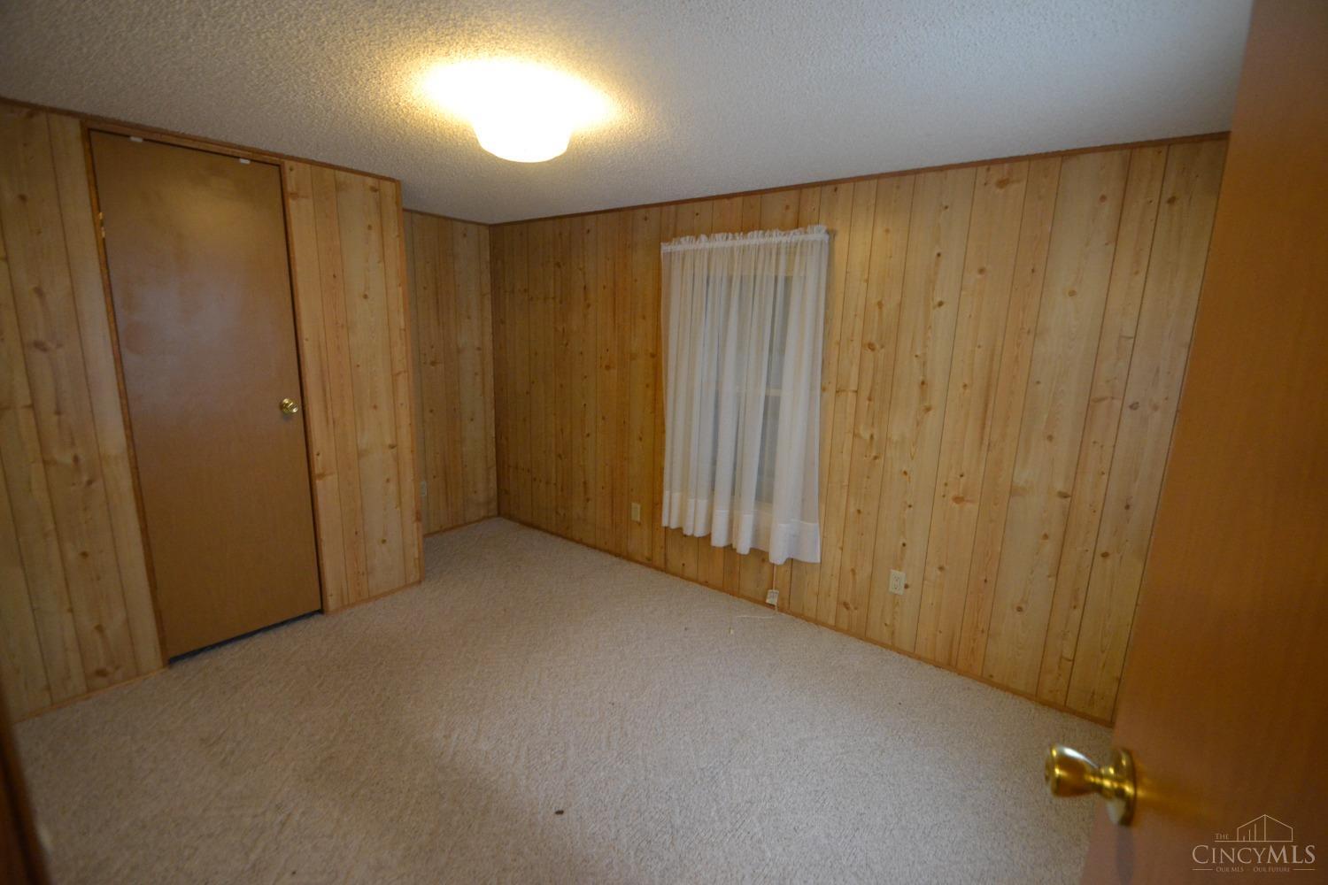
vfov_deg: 77.3
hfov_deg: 100.4
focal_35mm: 15
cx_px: 664
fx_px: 553
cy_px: 442
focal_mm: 10
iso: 1800
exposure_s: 1/60
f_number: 3.5
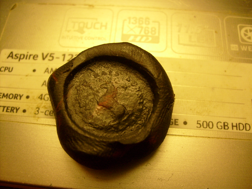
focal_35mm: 35
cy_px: 94
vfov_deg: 40.7
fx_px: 255
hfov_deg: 52.6
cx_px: 126
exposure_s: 1/90
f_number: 7.1
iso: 80
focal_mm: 5.8
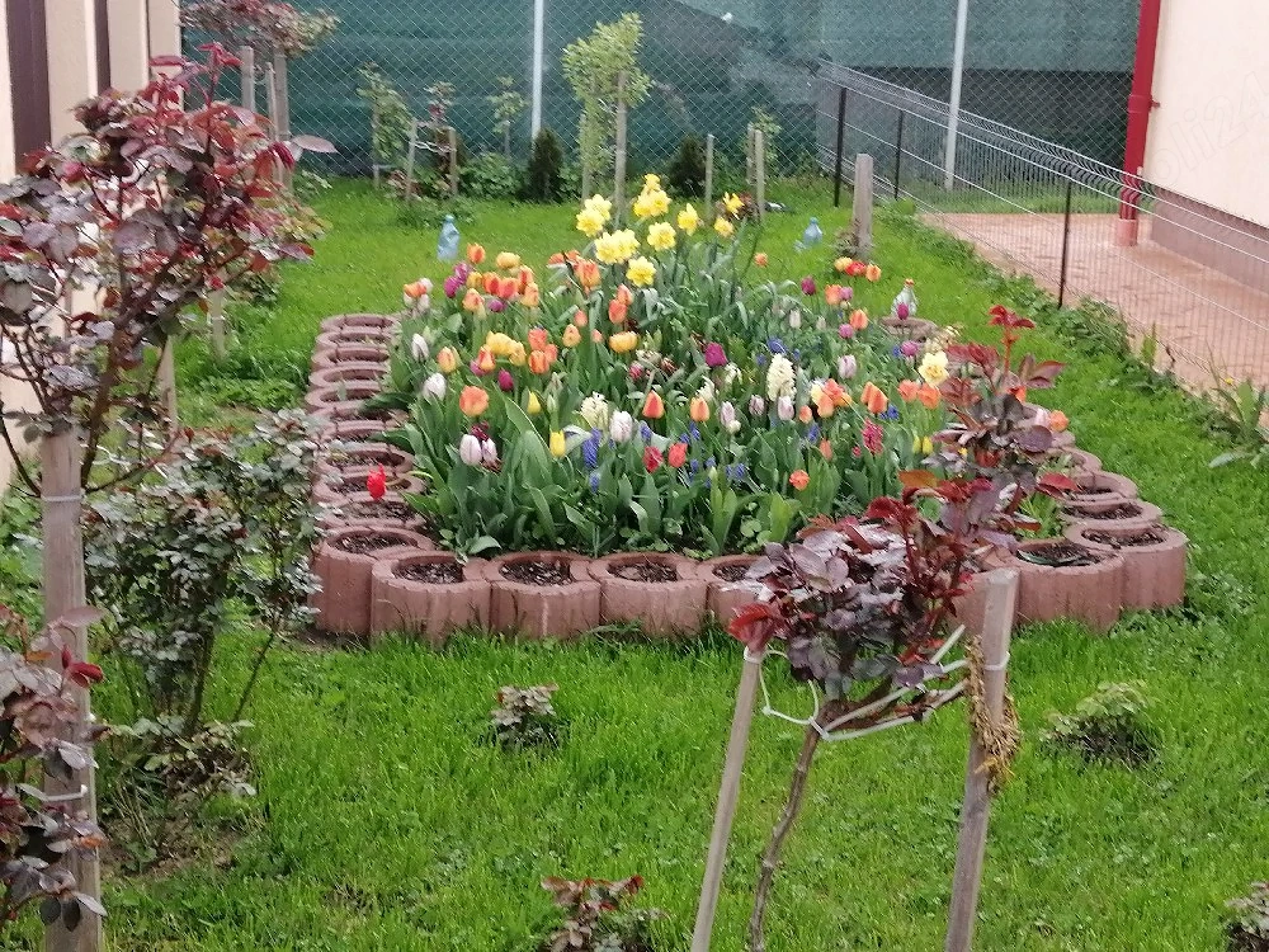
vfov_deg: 28.0
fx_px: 1906
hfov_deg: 36.8
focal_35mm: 52
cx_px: 634
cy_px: 476
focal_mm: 3.95
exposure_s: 1/50
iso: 50
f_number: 1.8
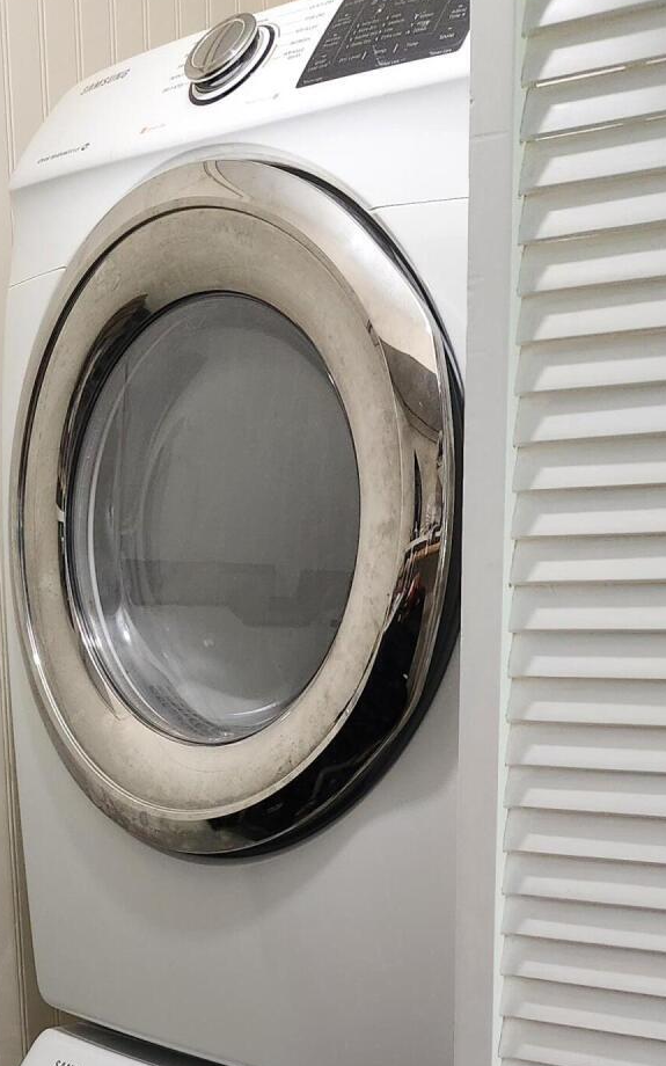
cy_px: 976
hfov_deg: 24.4
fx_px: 1539
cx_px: 389
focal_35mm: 53
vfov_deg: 35.7
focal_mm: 5.4
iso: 500
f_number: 1.8
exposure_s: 1/120
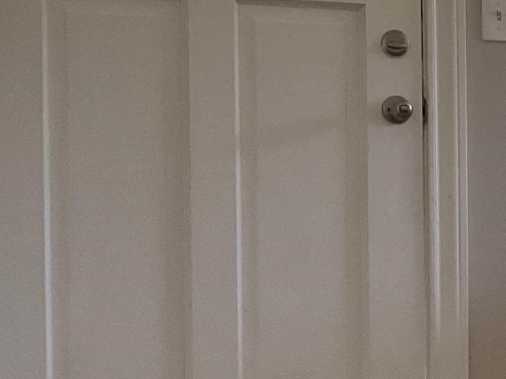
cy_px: 226
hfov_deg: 15.1
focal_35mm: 113
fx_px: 1652
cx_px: 907
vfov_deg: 13.1
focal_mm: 3
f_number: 1.8
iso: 64
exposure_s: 1/85
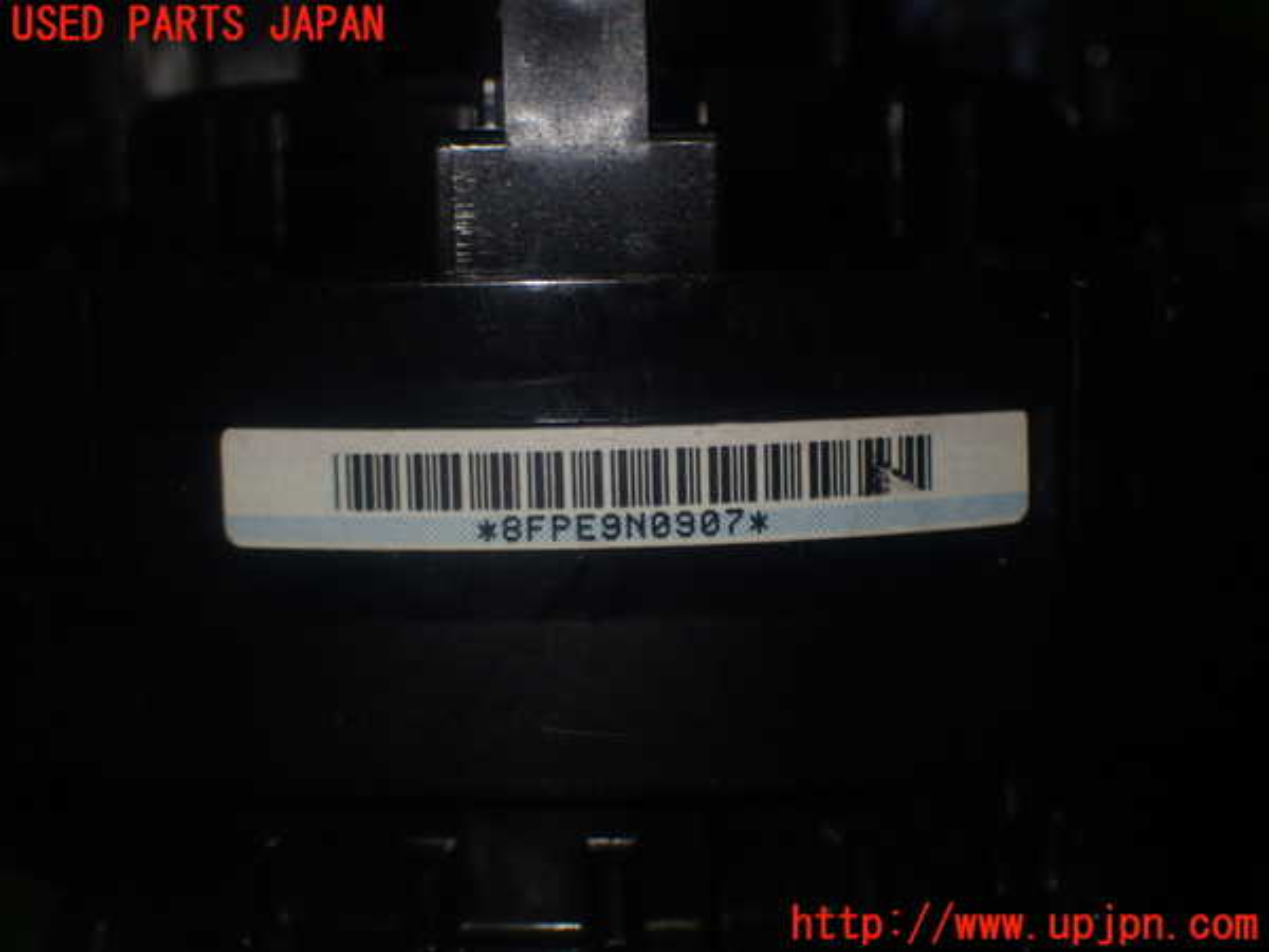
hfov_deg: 31.2
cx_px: 634
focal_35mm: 62
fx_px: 2273
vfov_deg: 23.7
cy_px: 476
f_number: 3.6
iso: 250
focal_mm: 11.09
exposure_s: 1/60
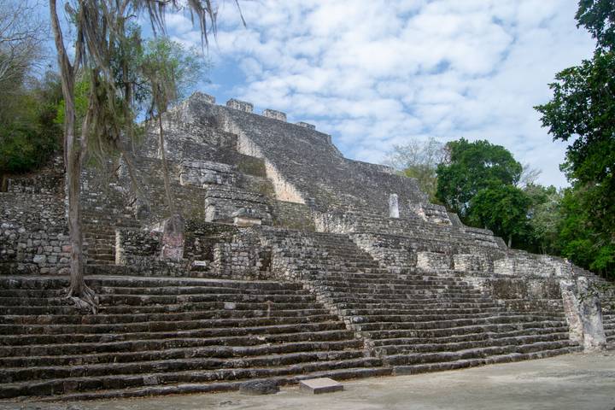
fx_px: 461
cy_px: 205
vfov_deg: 47.9
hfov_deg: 67.4
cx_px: 308
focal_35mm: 27
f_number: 7.1
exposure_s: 1/80
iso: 100
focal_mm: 18
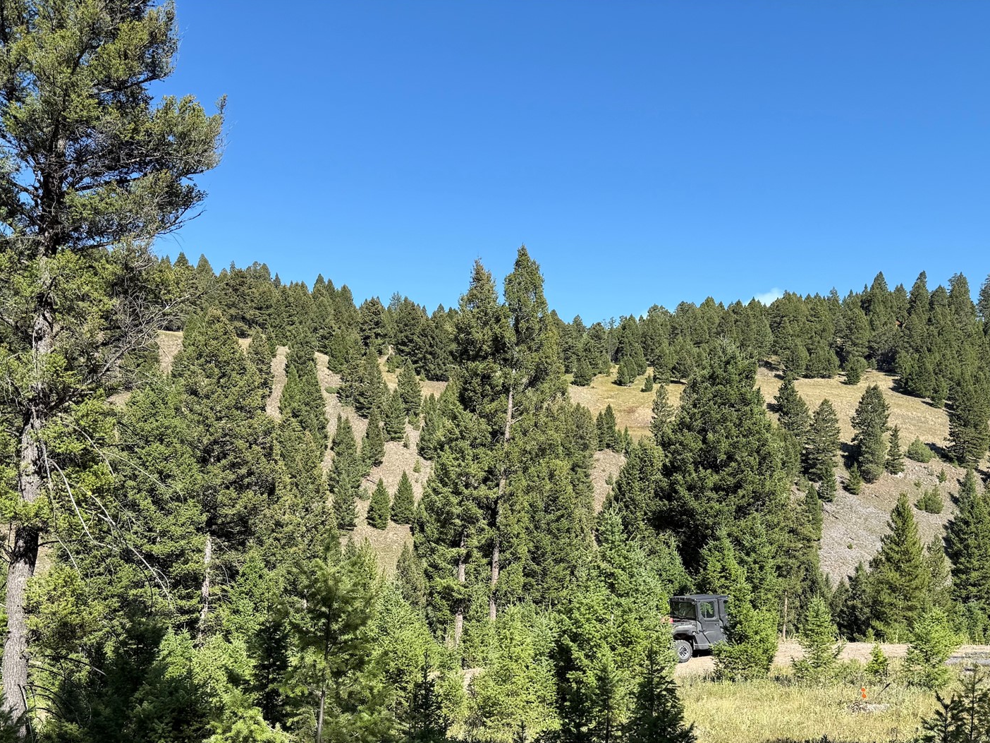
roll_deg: -0.9
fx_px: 1001
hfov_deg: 52.6
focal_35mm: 35
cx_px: 511
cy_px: 539
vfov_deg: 39.8
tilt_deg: -2.9
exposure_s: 1/2525
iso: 80
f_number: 1.78
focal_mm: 6.76
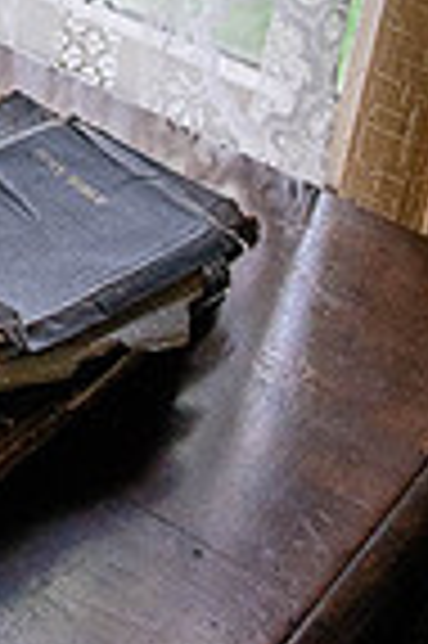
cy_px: 0
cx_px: -140
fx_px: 1519
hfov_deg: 15.2
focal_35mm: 85
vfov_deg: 23.0
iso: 1000
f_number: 6.3
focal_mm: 18
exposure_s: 1/125
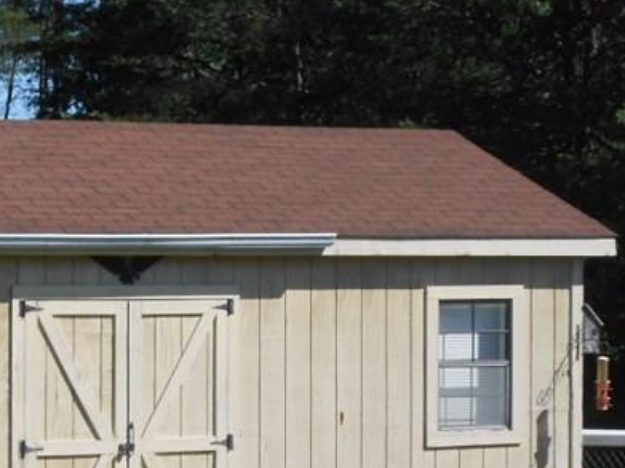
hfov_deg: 11.8
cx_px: -11
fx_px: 2978
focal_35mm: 165
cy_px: 374
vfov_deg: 9.0
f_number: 5.6
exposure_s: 1/400
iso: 80
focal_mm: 11.3
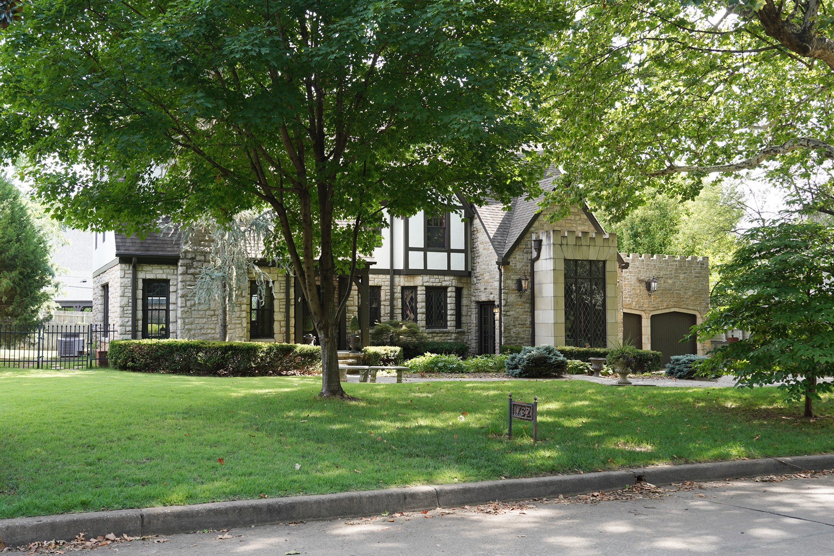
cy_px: 278
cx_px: 417
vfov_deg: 38.9
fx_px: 788
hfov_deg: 55.8
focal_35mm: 34
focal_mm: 34
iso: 200
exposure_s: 1/100
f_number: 5.6
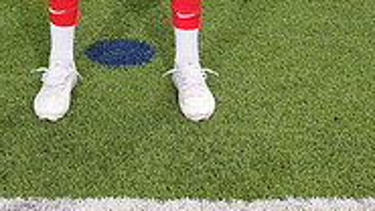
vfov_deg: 11.9
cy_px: -227
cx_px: 128
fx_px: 885
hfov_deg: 23.8
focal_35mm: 89
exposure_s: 1/400
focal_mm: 35
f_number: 7.1
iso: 125
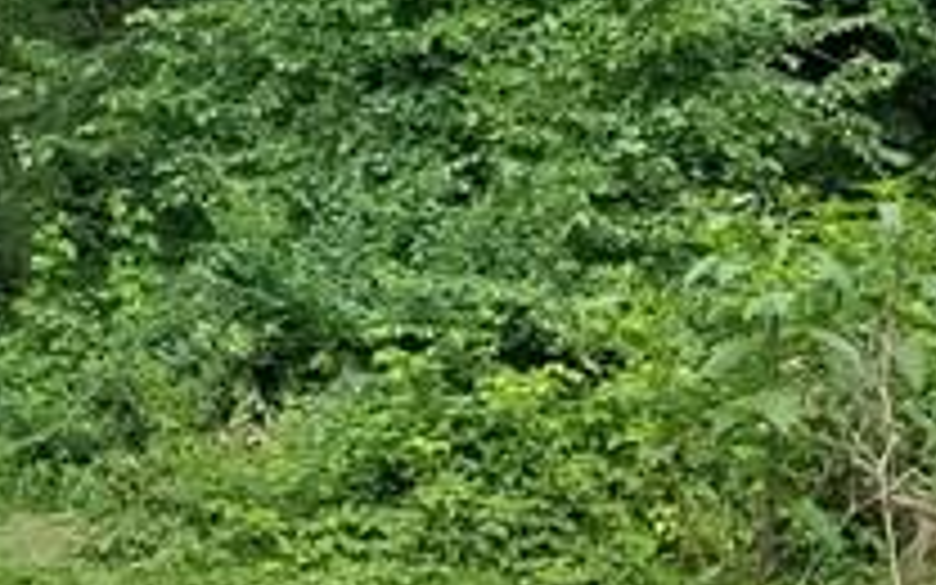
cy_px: 207
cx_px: -976
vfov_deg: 9.6
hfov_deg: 13.1
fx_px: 3469
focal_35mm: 136
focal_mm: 4.2
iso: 50
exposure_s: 1/353
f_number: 1.7
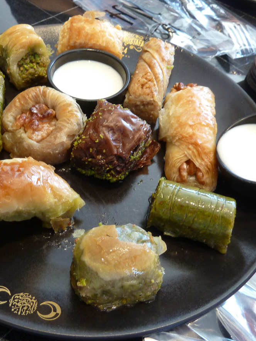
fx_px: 335
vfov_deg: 53.9
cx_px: 89
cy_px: 170
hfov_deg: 41.4
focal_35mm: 34
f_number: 3.3
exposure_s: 1/30
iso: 125
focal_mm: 4.1
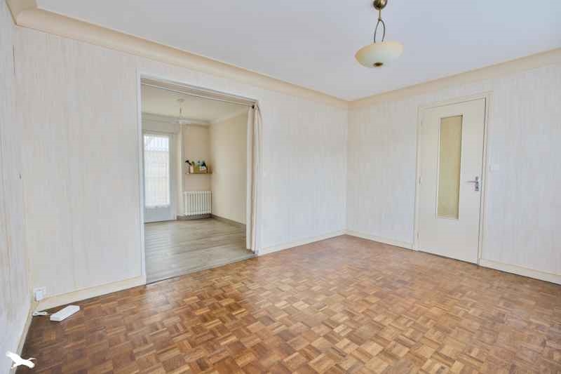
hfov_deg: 96.7
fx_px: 249
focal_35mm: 16
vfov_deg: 73.7
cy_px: 187
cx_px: 280
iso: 800
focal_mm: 16
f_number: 8
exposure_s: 1/80
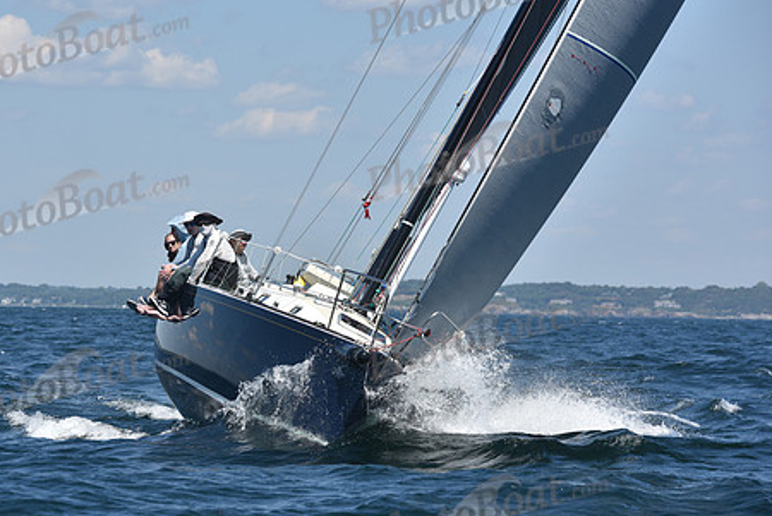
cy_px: 270
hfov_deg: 10.0
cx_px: 280
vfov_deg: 6.7
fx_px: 4422
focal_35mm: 206
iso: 200
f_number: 8
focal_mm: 160
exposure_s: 1/1000
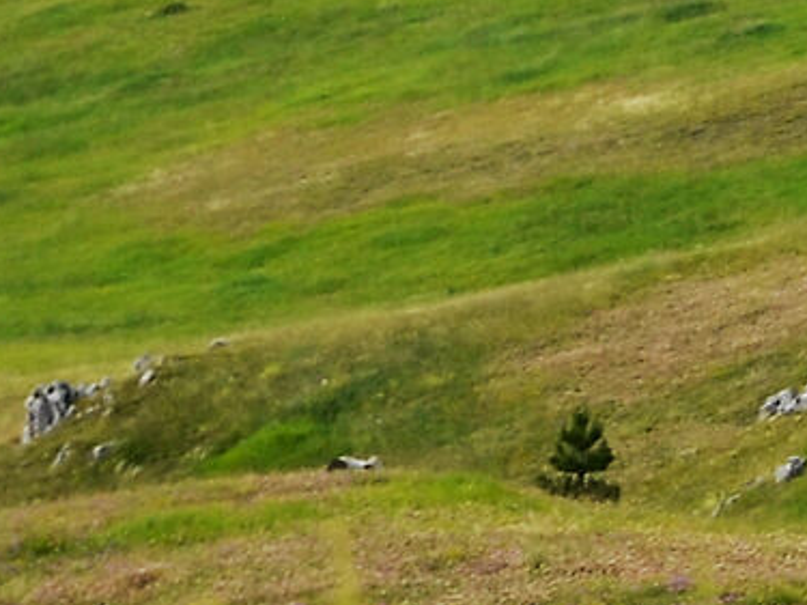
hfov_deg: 4.9
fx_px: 9019
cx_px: 2279
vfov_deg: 3.8
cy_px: -1061
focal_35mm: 387
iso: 200
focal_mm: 42
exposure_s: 1/250
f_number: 8
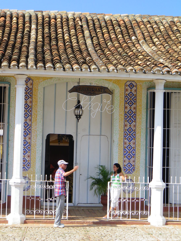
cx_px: 90
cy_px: 120
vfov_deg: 23.0
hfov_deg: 17.4
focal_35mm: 85
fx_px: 593
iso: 80
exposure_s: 1/250
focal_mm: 14.9
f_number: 5.2
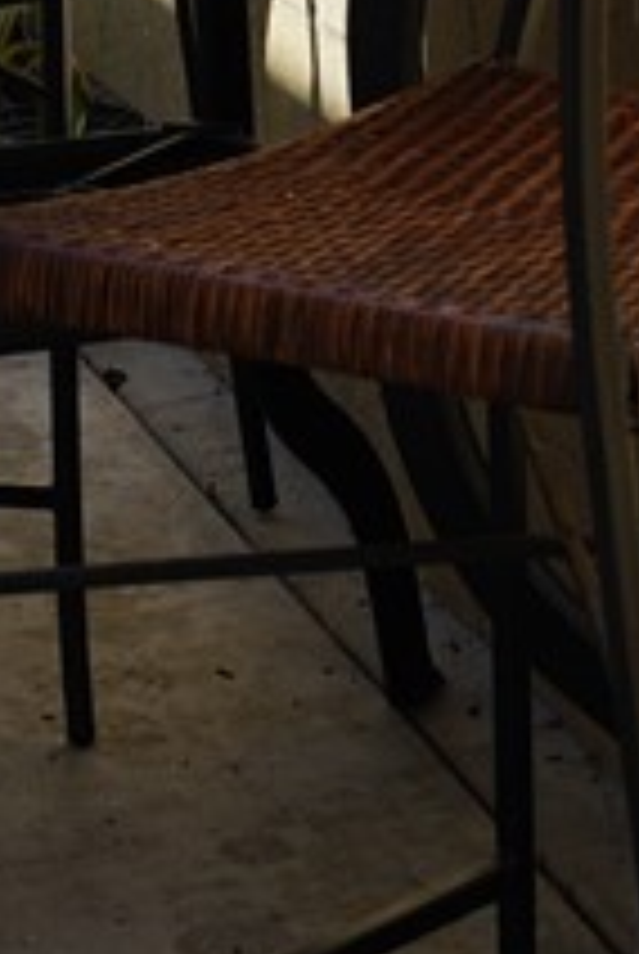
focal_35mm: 179
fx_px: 4750
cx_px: -40
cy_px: -1012
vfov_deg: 10.5
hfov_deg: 7.7
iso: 100
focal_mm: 35
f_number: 8
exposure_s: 1/125
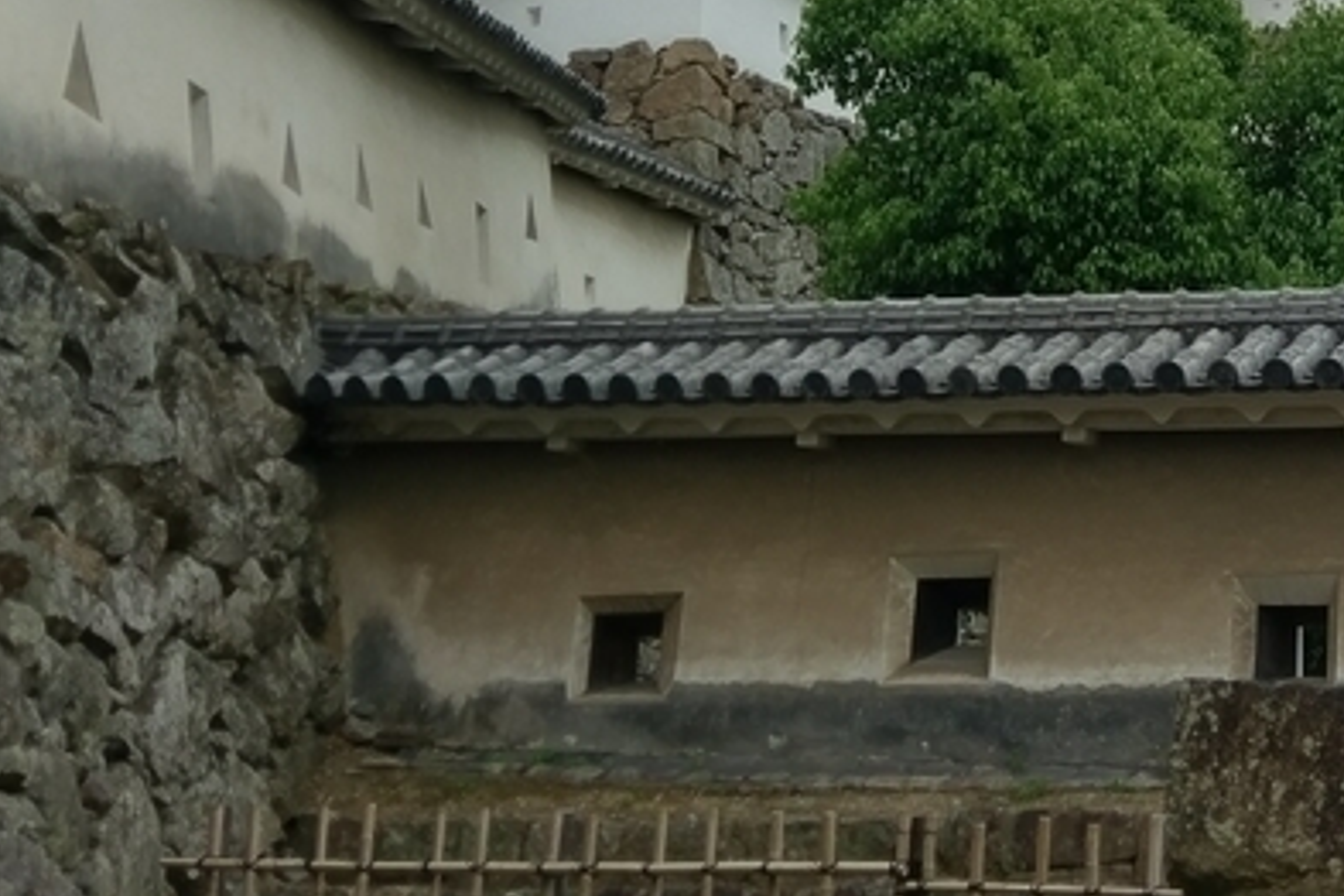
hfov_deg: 33.3
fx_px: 2053
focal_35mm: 55
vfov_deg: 23.5
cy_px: -24
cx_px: 1334
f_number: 1.8
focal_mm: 4.58
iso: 100
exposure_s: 1/932
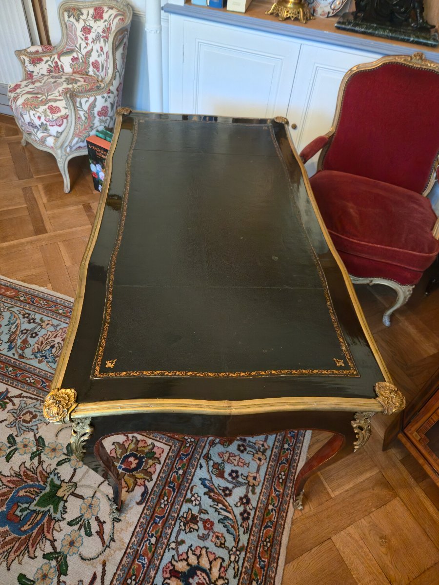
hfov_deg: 58.9
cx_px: 220
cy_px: 292
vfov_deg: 73.9
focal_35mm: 23
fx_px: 389
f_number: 1.8
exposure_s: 1/25
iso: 800
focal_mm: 5.4
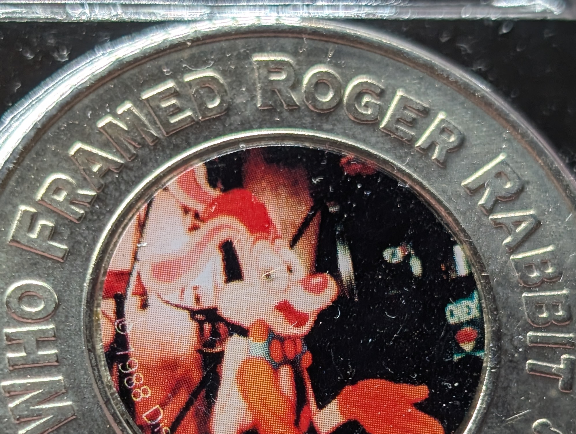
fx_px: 1666
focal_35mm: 100
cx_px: 279
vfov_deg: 14.7
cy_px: 375
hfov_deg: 19.6
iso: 74
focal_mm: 6.9
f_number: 1.68
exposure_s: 1/90.8
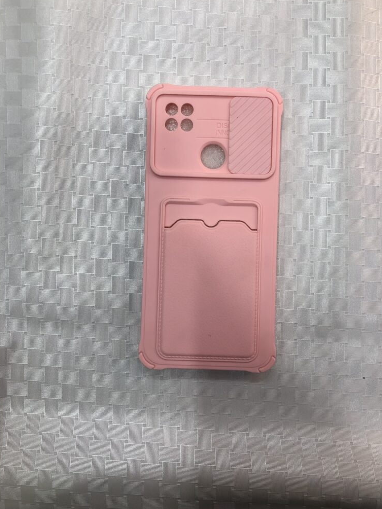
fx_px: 427
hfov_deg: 48.2
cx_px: 195
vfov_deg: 61.6
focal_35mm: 29
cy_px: 249
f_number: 1.8
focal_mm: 4
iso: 20
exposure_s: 1/120
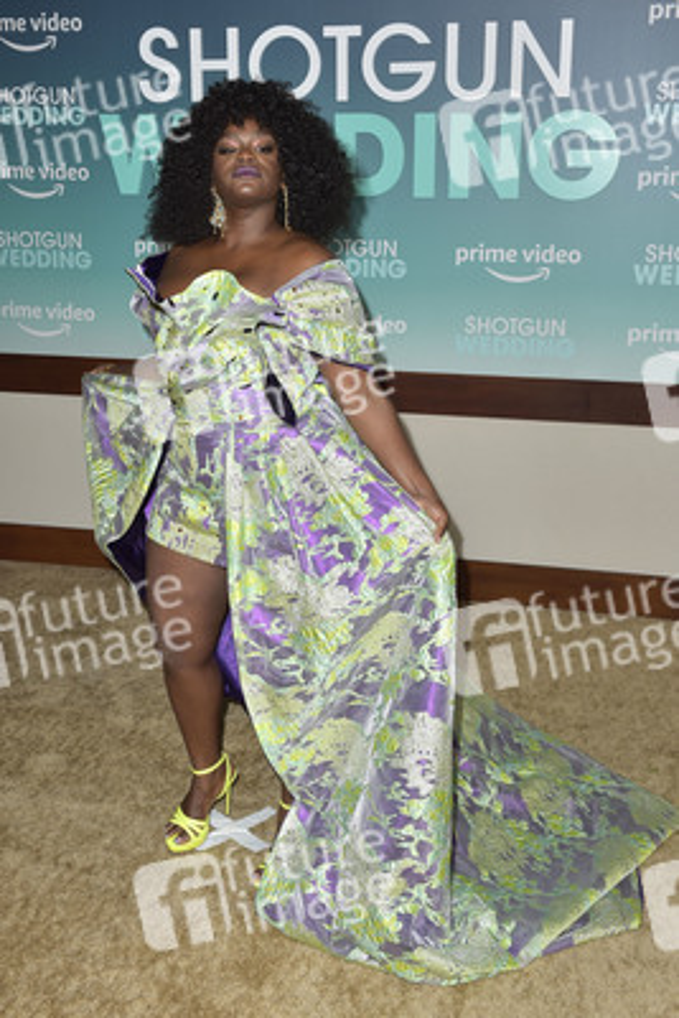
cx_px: 340
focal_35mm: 38
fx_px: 1074
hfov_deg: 35.1
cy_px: 509
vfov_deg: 50.7
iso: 400
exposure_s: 1/250
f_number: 6.3
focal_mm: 38
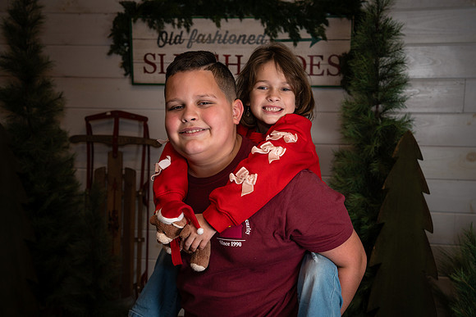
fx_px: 648
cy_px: 158
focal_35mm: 49
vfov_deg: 27.5
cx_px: 238
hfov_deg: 40.3
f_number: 6.3
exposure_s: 1/250
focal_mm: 49
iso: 400
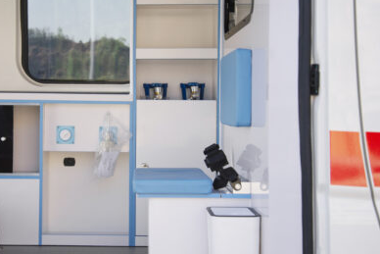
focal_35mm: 68
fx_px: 718
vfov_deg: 20.0
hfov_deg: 29.4
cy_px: 113
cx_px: 125
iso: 100
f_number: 4.2
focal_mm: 44
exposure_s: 1/1250
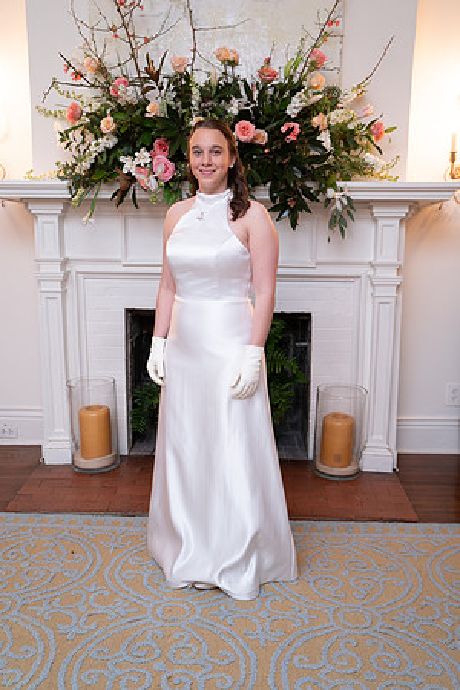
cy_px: 345
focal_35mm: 36
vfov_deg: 53.1
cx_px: 230
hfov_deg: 36.9
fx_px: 690
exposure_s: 1/80
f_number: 4.5
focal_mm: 36
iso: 800
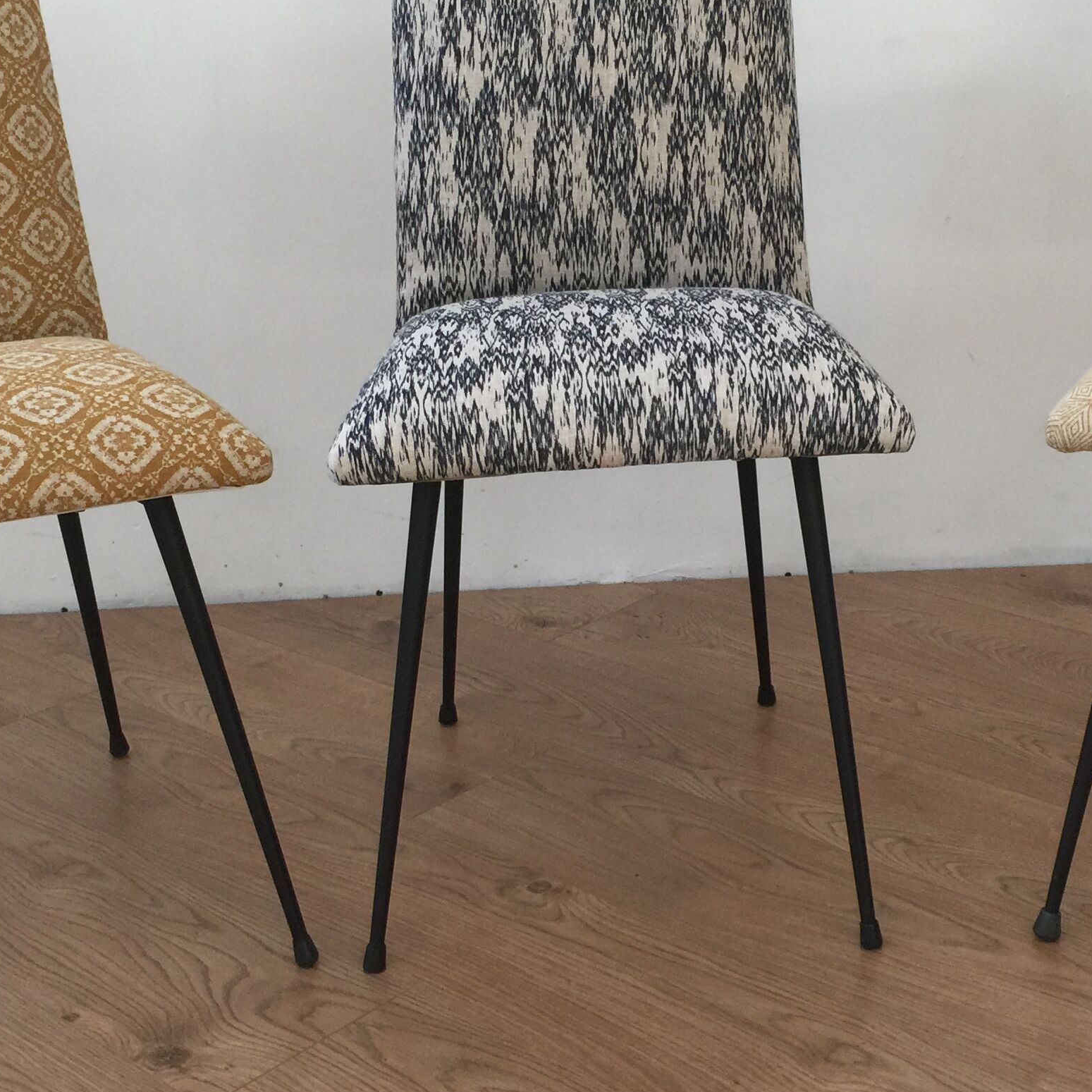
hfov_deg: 31.5
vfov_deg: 31.5
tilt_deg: -14.8
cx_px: 684
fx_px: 1927
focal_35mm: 54
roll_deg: +2.2
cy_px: 409
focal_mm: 4.15
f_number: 2.2
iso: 64
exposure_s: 1/33
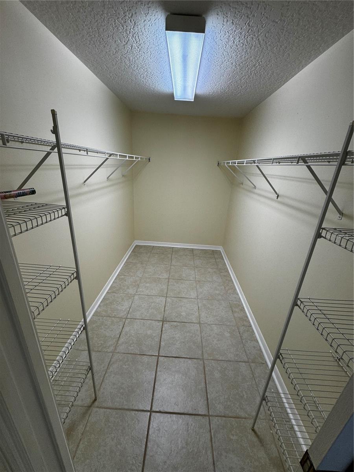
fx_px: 191
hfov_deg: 85.7
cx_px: 177
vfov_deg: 102.1
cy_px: 236
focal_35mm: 14
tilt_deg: -20.2
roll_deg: -2.9
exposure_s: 1/120
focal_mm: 2.22
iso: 100
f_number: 2.2
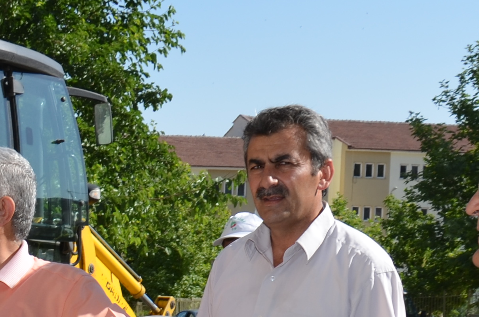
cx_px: -124
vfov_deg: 11.6
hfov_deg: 17.6
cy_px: 549
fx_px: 1460
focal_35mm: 110
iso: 100
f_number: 8
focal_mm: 18
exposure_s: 1/250
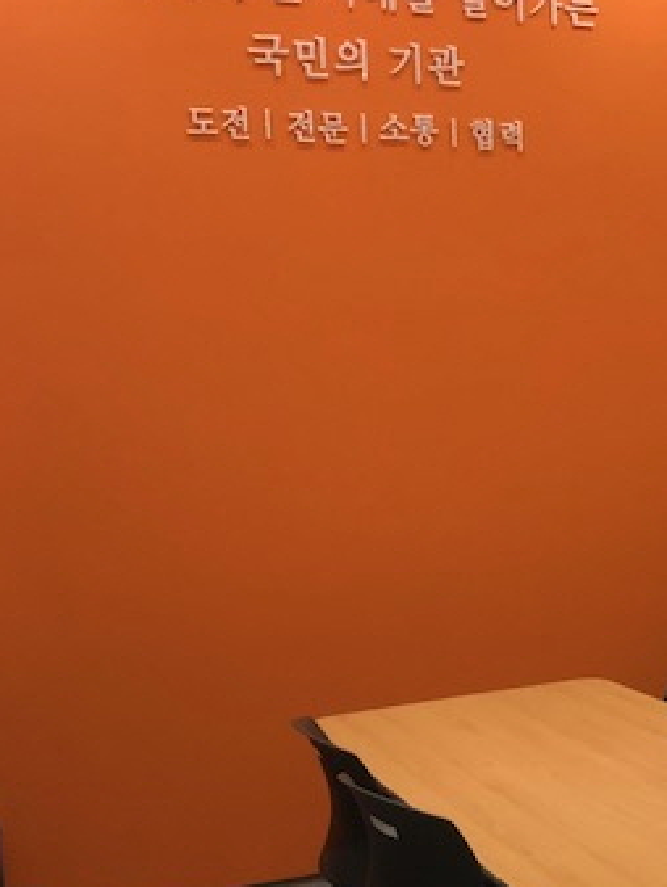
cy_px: 488
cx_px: 604
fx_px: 1360
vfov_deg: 36.1
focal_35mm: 53
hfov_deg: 26.6
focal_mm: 3.99
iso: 100
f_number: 1.8
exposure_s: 1/13
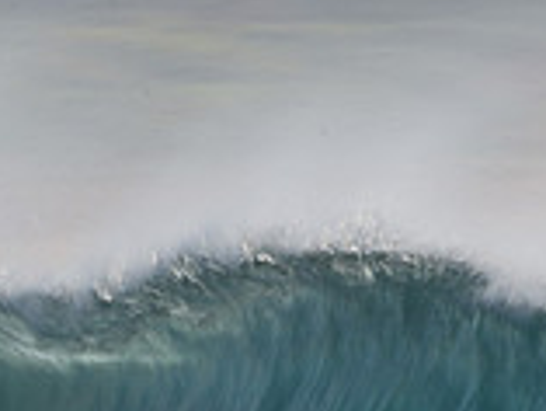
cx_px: -233
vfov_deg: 0.6
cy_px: 531
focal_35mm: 2670
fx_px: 42146
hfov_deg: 0.7
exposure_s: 1/20
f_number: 25
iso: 100
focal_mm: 500
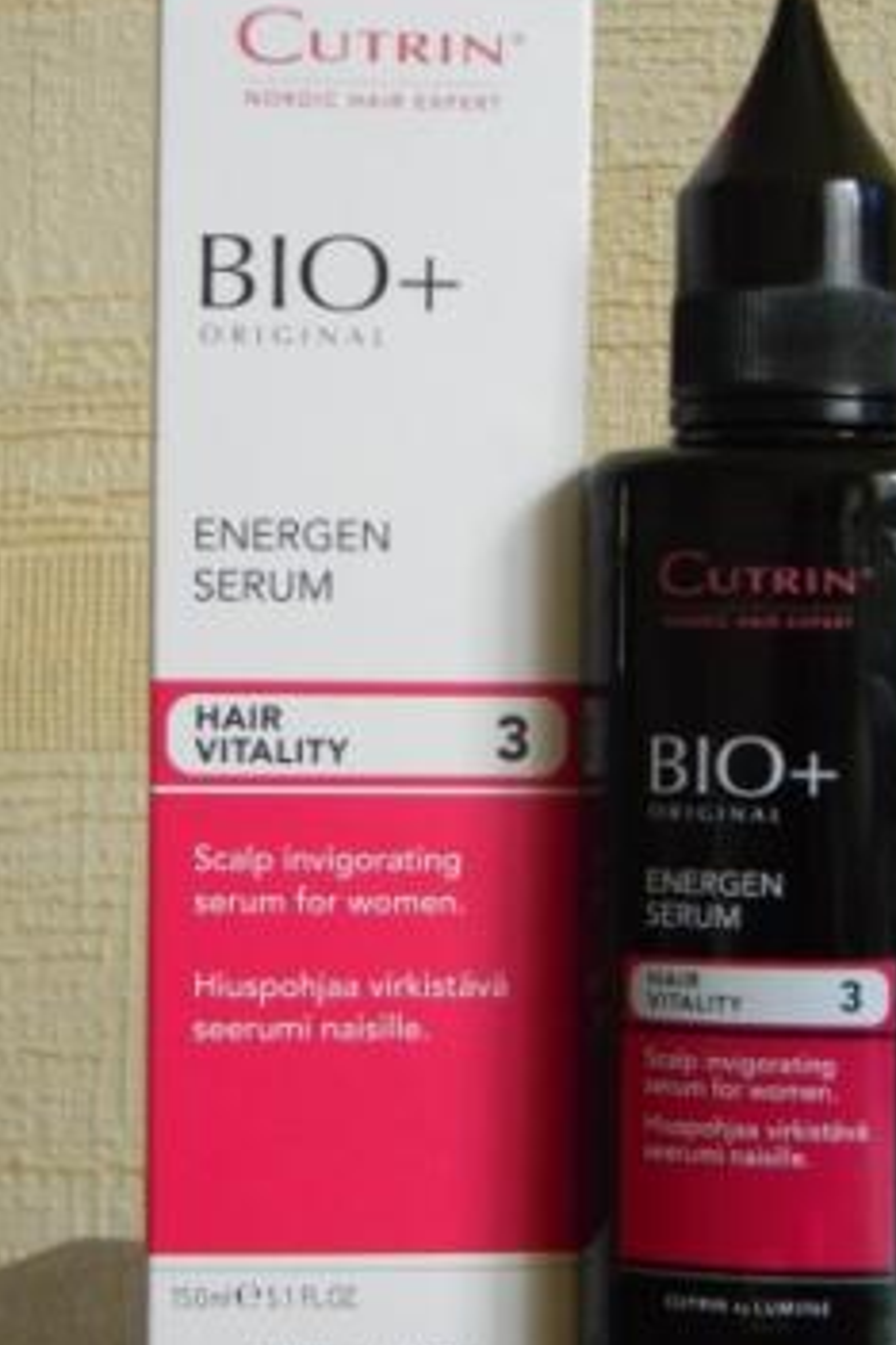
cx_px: 609
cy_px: 628
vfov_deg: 22.9
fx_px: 3322
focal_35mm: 89
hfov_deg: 15.3
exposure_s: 1/24
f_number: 4.3
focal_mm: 12.2
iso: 400
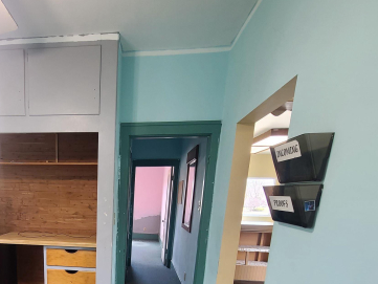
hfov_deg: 67.5
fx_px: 262
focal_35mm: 24
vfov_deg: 50.1
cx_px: 99
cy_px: 259
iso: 200
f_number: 2.2
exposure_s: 1/60
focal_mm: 2.2
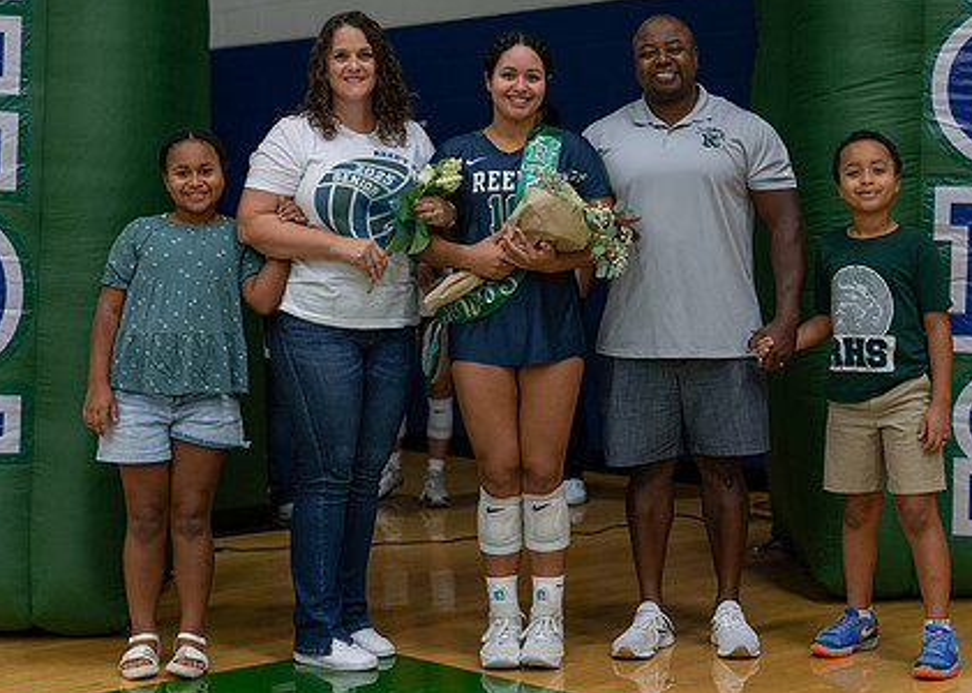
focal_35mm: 78
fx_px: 2152
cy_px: 287
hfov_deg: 25.5
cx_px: 510
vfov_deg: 18.3
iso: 800
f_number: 1.8
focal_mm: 50
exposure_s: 1/320
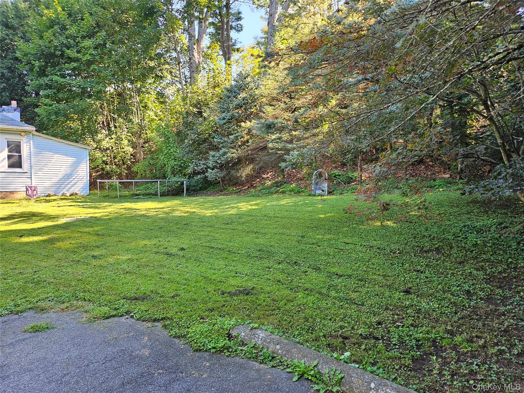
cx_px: 262
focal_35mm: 24
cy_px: 196
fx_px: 363
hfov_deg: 71.6
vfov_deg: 56.8
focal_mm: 5
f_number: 1.8
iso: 80
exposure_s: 1/180
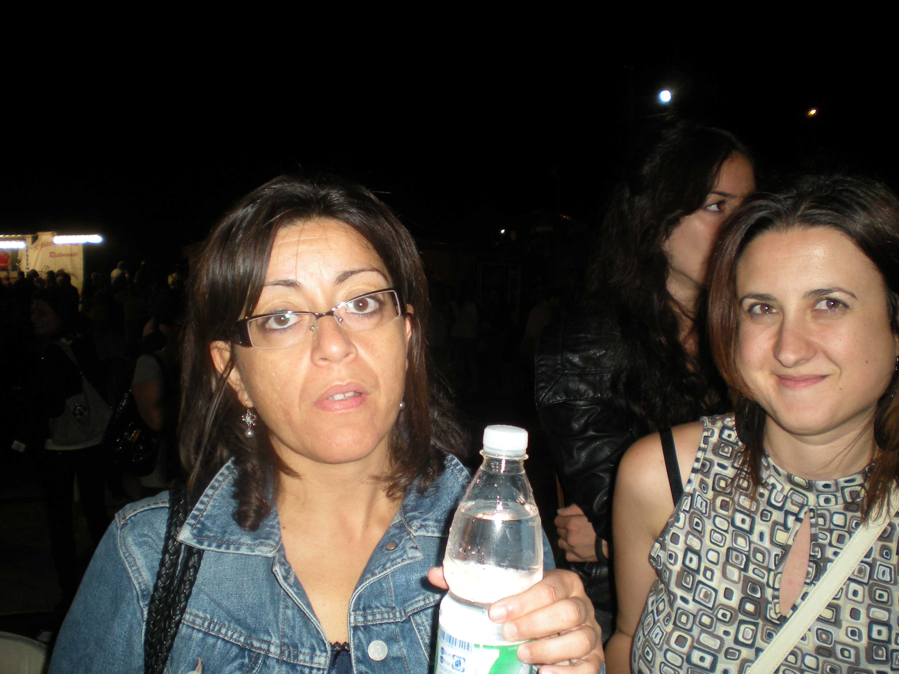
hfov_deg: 49.0
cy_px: 337
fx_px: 987
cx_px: 450
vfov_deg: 37.7
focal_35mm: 38
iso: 94
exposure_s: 1/60
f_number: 3.1
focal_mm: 6.3
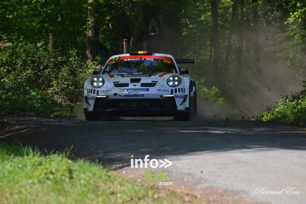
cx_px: 153
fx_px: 3698
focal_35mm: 435
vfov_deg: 3.2
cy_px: 102
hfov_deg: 4.7
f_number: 6
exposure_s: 1/800
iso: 400
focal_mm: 290
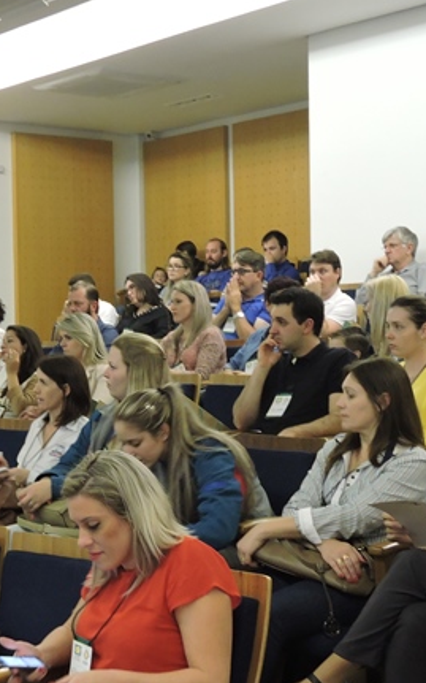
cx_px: 79
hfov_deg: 19.8
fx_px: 1209
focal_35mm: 65
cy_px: 399
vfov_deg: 31.5
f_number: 3.6
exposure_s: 1/13
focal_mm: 5.9
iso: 400
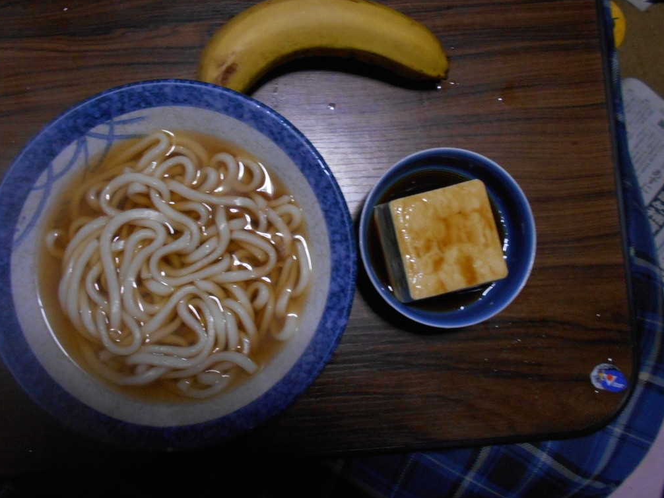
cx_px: 305
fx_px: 595
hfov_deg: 58.3
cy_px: 216
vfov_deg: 45.4
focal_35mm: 31
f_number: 3.2
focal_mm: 4.6
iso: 400
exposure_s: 1/20
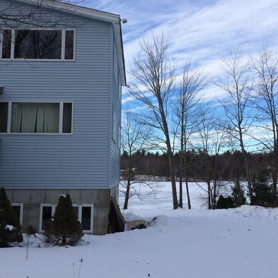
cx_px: 133
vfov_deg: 42.8
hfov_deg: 42.8
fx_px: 354
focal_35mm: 39
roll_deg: +0.8
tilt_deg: +8.0
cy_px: 127
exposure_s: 1/1109
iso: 32
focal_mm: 4.15
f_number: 2.2
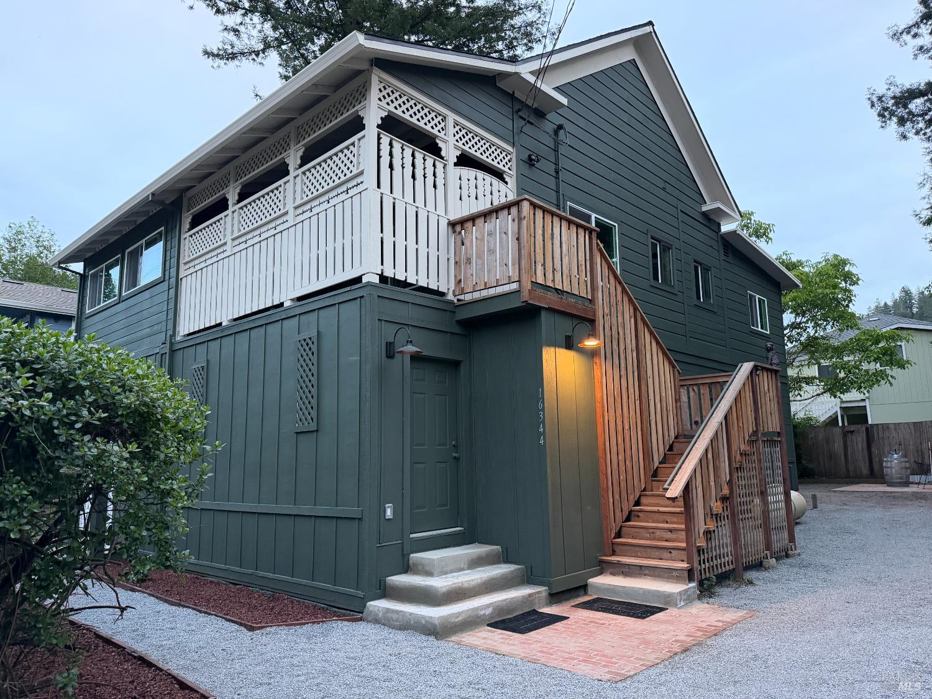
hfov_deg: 71.6
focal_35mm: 24
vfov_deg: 56.8
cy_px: 350
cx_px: 466
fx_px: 646
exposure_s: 1/60
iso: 320
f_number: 1.78
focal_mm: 6.76
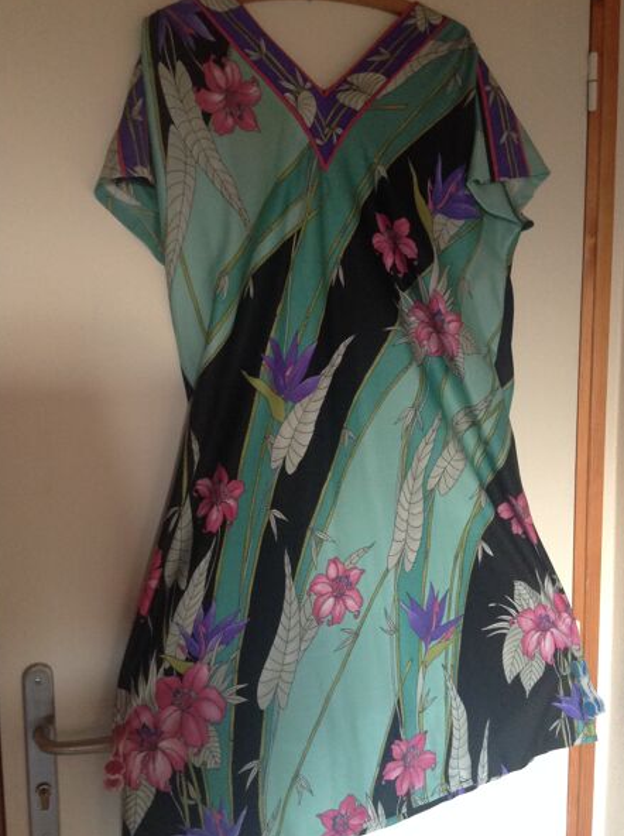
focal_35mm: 38
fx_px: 916
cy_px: 437
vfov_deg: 49.0
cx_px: 329
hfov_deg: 37.6
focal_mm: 4.28
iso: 250
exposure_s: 1/15
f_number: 2.4
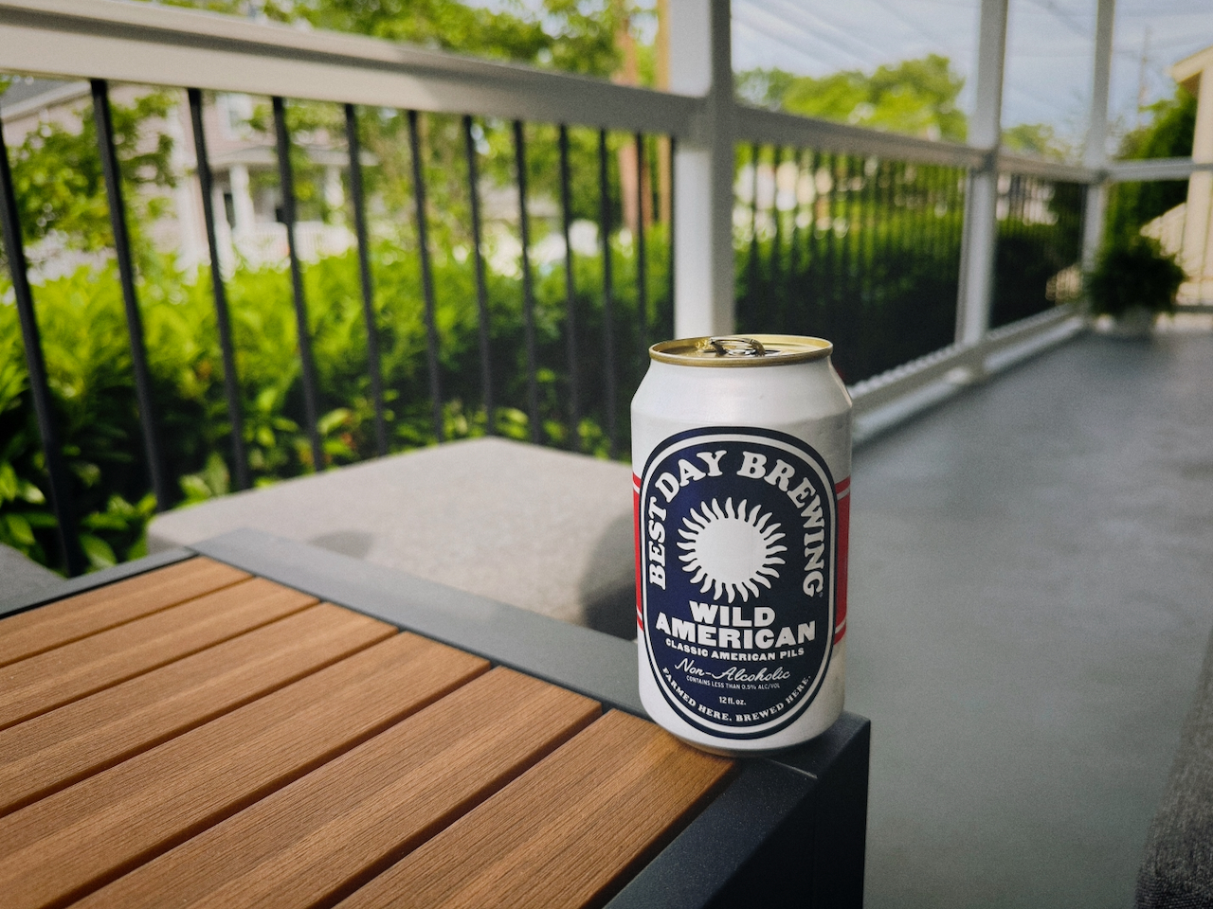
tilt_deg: -14.7
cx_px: 606
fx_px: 841
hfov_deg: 71.6
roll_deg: +2.0
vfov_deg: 56.8
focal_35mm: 24
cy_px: 454
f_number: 1.78
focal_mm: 6.76
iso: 100
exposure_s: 1/1032
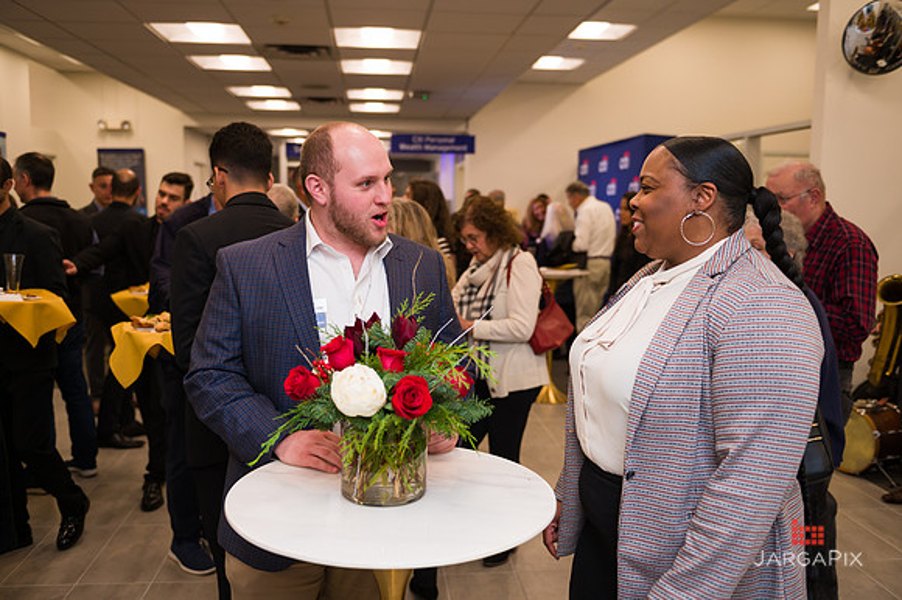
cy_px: 300
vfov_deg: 41.1
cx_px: 451
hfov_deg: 58.7
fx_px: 801
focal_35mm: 32
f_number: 3.2
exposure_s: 1/200
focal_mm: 32
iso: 400
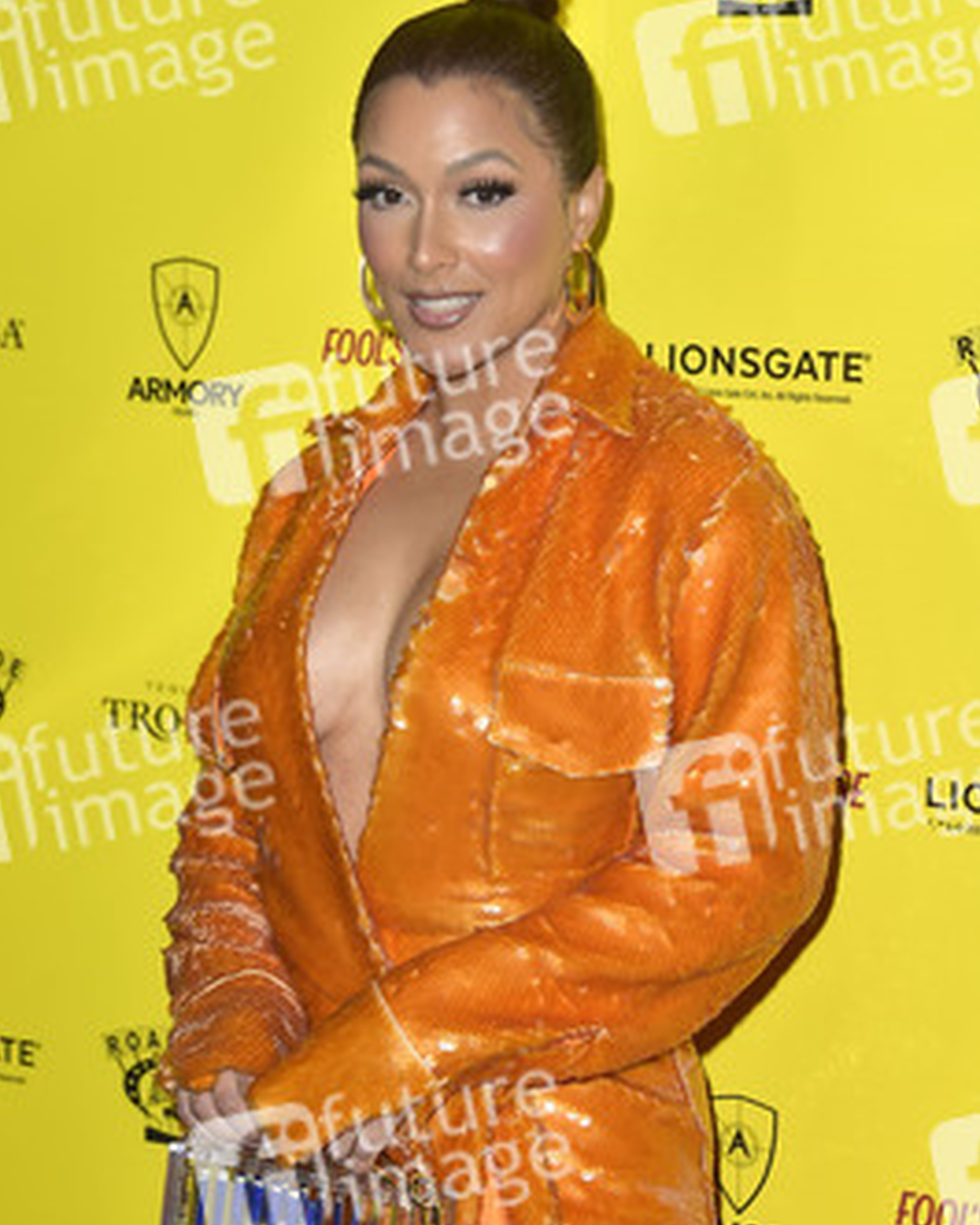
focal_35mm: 93
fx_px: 3370
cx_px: 490
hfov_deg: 16.5
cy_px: 603
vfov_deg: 20.6
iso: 250
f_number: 6.3
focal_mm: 82
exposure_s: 1/250
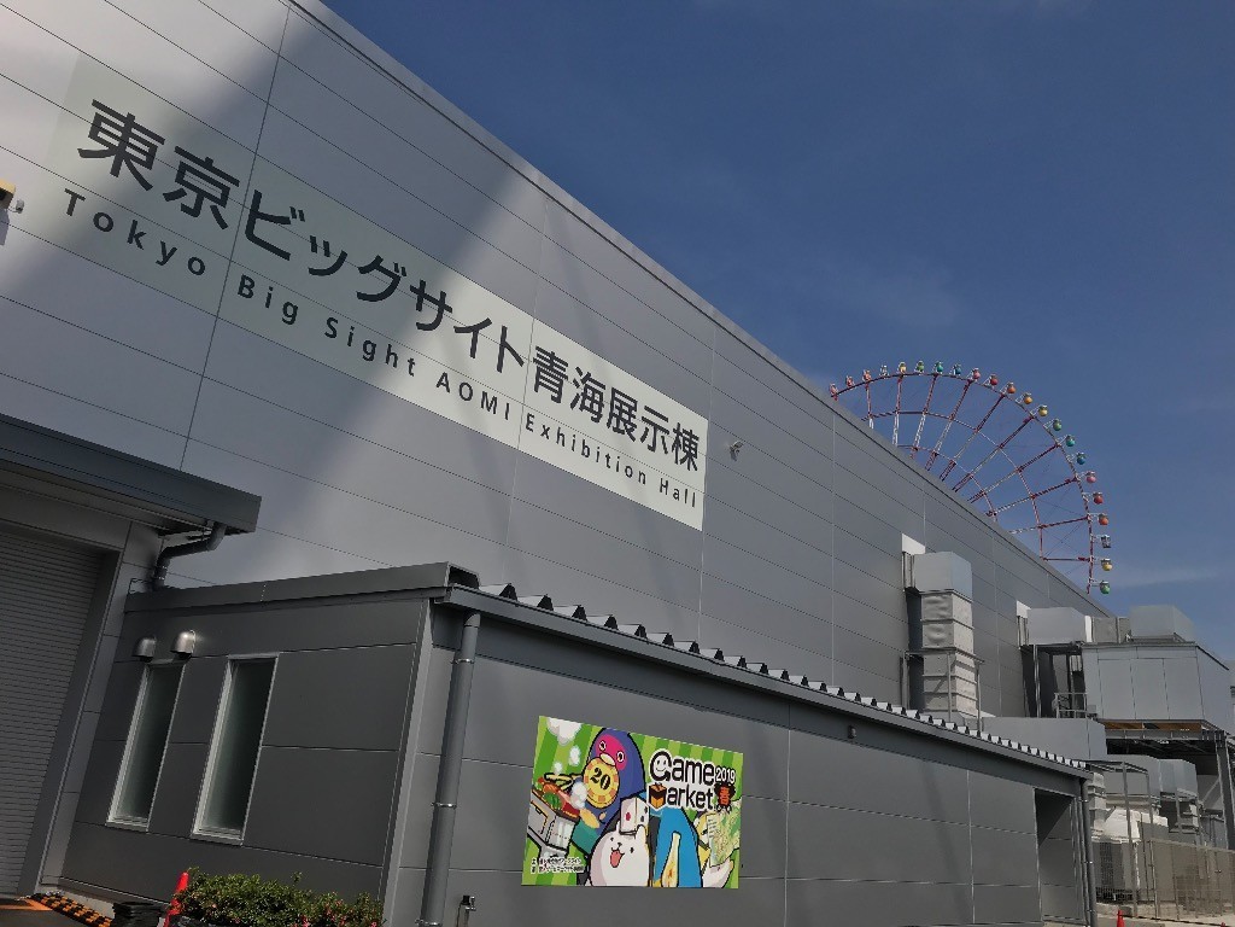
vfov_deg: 49.7
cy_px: 464
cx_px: 618
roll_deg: -5.0
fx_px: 999
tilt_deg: +20.1
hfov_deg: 63.4
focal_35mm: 28
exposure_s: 1/4808
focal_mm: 3.99
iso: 20
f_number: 1.8
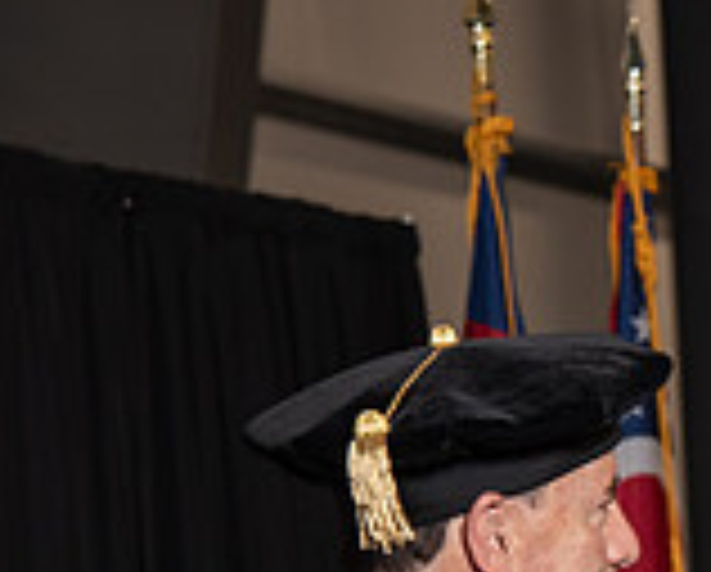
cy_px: 709
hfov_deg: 7.1
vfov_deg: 5.8
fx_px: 5650
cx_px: 1134
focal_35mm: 268
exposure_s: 1/200
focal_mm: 78
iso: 1000
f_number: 5
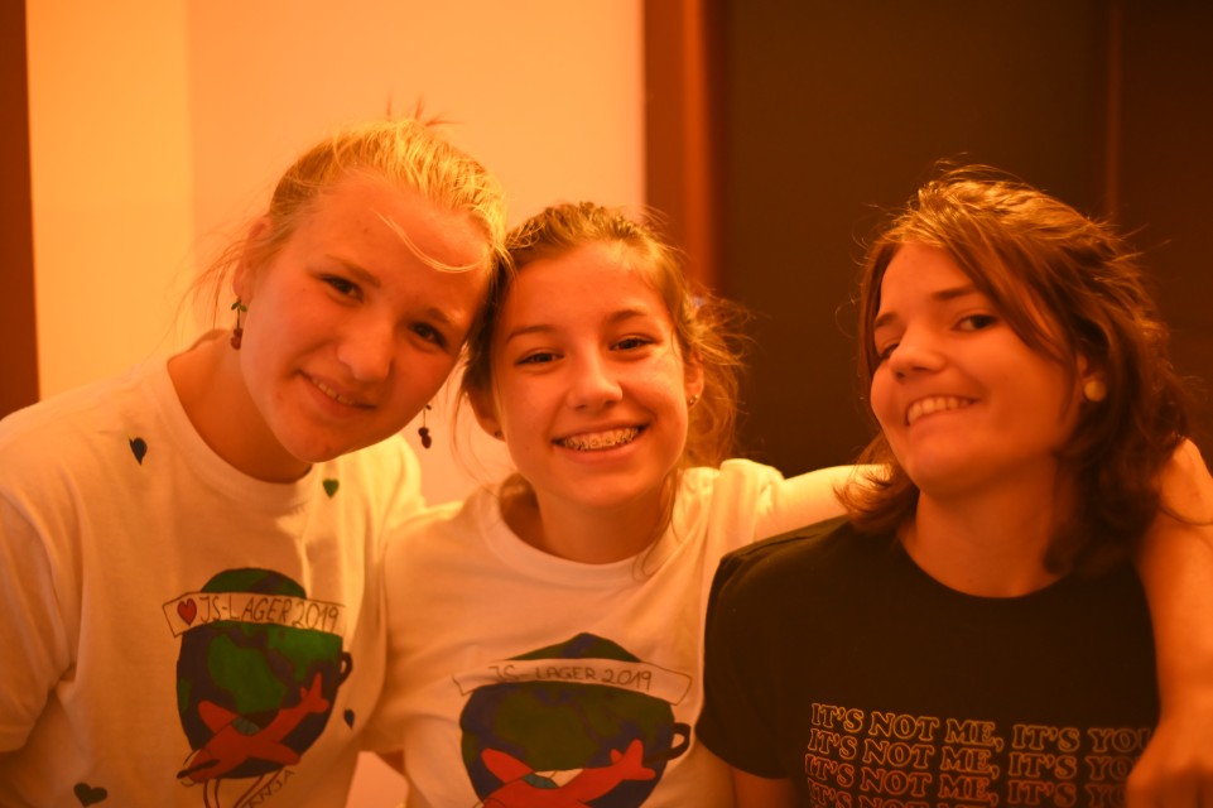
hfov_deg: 39.6
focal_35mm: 50
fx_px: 1684
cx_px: 606
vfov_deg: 27.0
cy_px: 404
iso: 2000
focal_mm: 50
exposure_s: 1/60
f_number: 1.8
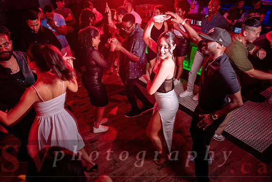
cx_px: 136
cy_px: 91
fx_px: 212
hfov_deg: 65.5
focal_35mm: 28
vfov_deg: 46.4
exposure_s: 1/25
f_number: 3.2
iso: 800
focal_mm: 28
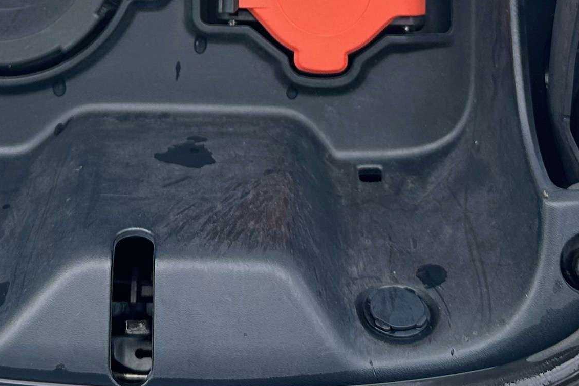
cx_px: 153
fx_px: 1431
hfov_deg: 22.7
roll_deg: -2.7
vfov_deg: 14.3
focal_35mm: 89
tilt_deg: -24.2
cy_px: -196
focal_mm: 6.86
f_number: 1.78
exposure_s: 1/864
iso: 80
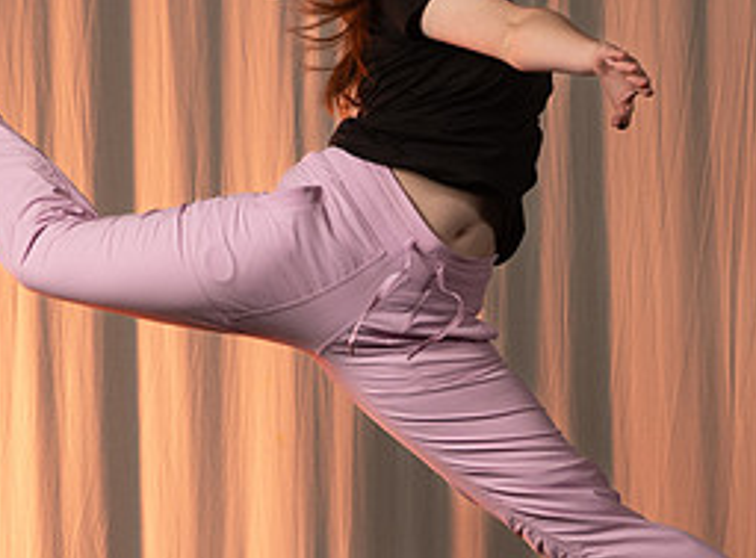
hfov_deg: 14.0
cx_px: 267
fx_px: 3084
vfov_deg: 10.3
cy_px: 471
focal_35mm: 142
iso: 500
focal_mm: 24
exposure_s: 1/200
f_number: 6.3
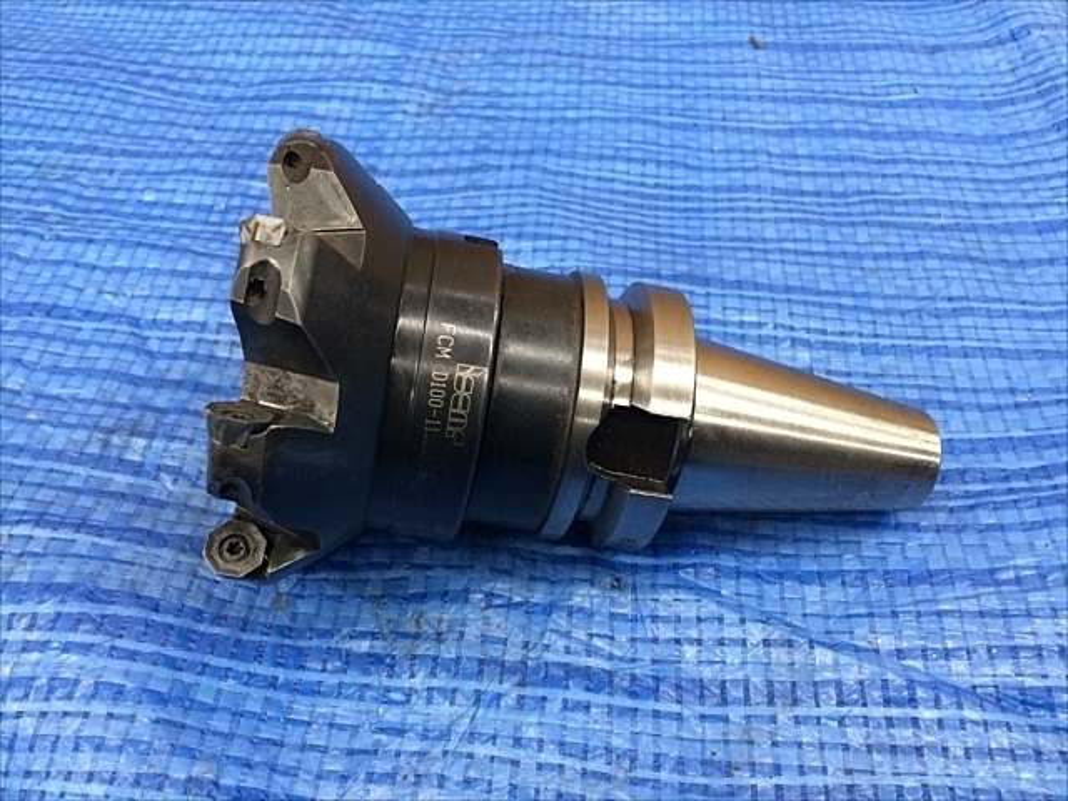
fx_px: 895
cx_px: 534
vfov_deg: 48.2
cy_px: 400
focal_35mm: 29
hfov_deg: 61.7
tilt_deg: -50.5
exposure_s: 1/30
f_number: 2.2
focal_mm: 4.15
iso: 160
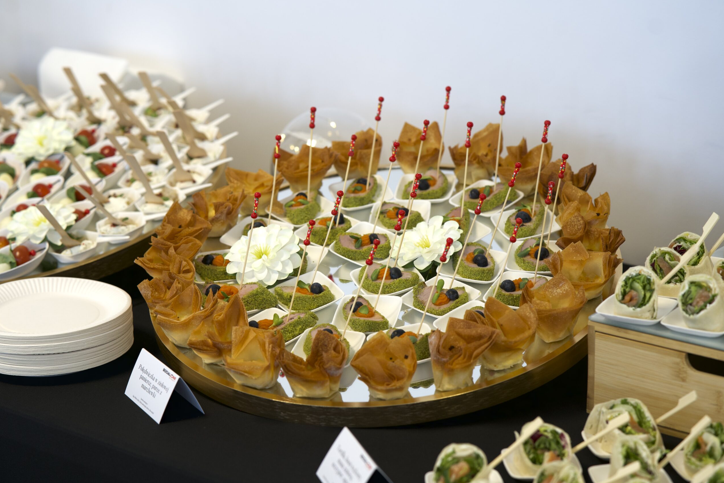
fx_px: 1730
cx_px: 361
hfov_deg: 23.6
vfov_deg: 15.9
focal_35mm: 86
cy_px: 243
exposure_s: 1/160
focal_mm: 85
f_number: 4
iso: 400
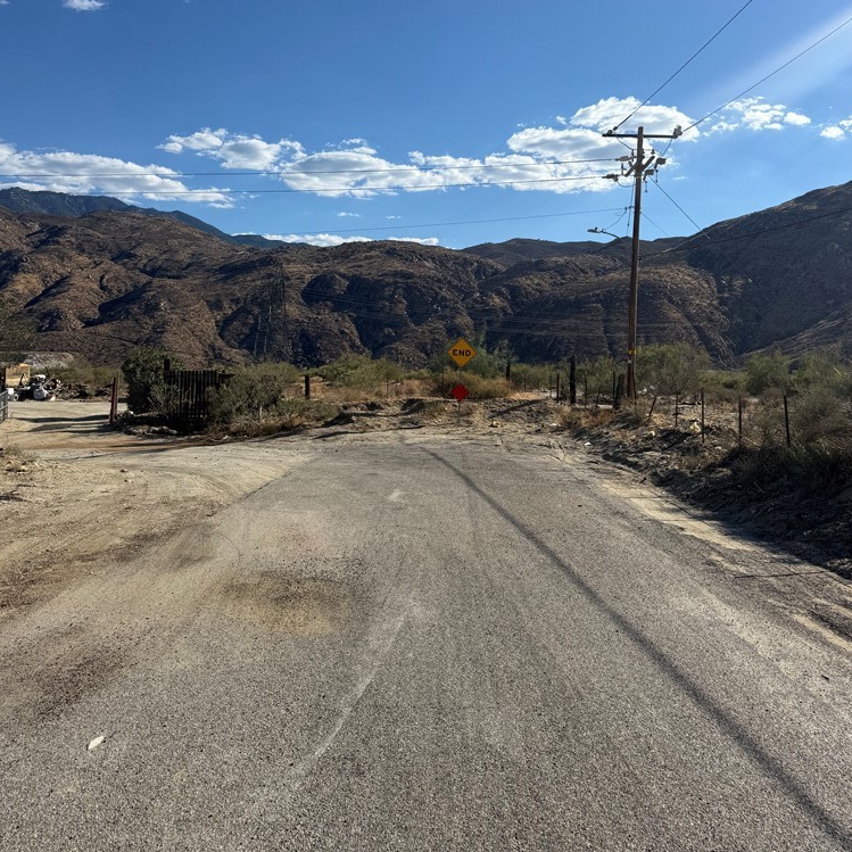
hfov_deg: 55.6
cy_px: 306
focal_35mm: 29
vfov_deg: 54.8
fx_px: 808
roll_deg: -1.2
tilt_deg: +4.6
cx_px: 425
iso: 80
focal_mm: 6.76
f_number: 1.78
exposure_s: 1/6711
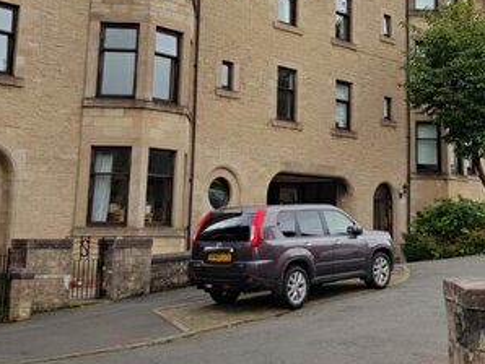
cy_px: 66
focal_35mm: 61
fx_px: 855
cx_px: 353
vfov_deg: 23.7
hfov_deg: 31.2
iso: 40
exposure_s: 1/722
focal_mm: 4.2
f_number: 1.7
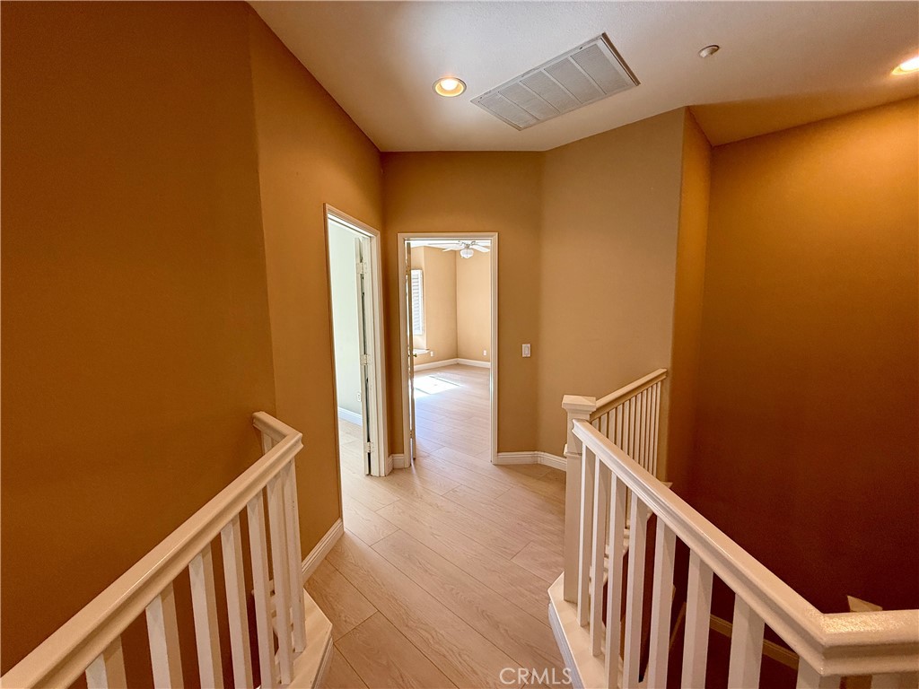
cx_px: 460
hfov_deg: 102.1
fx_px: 372
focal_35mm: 14
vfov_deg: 85.7
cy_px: 344
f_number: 2.2
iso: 200
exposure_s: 1/120
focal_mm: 2.22
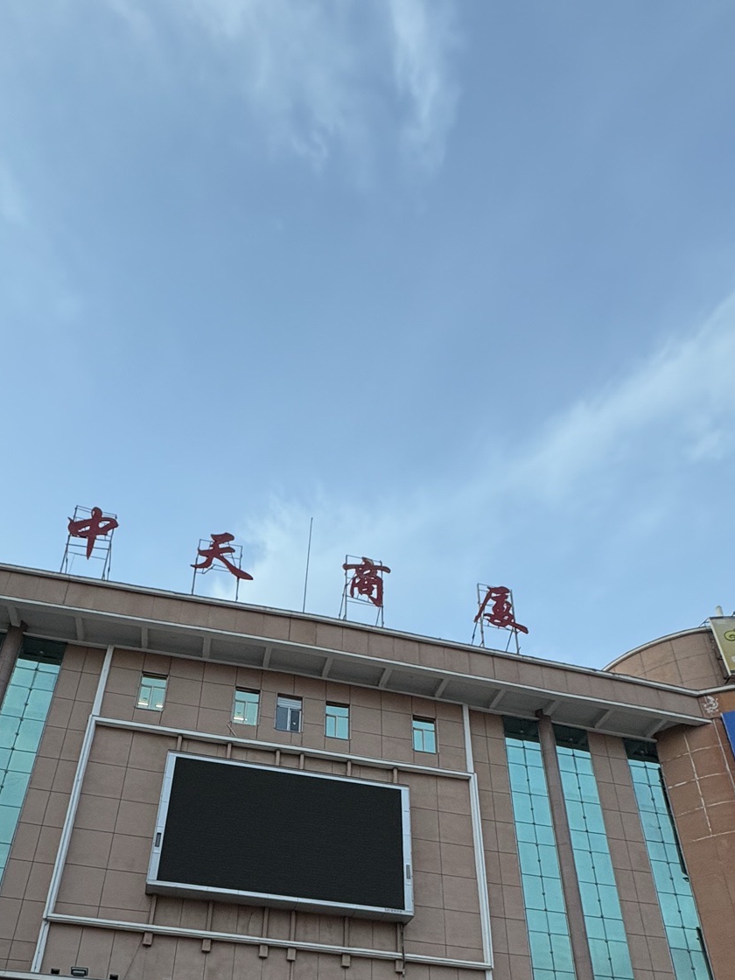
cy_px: 826
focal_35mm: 25
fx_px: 708
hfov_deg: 54.5
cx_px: 296
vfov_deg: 61.7
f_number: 2.2
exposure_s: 1/50
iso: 125
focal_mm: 2.22
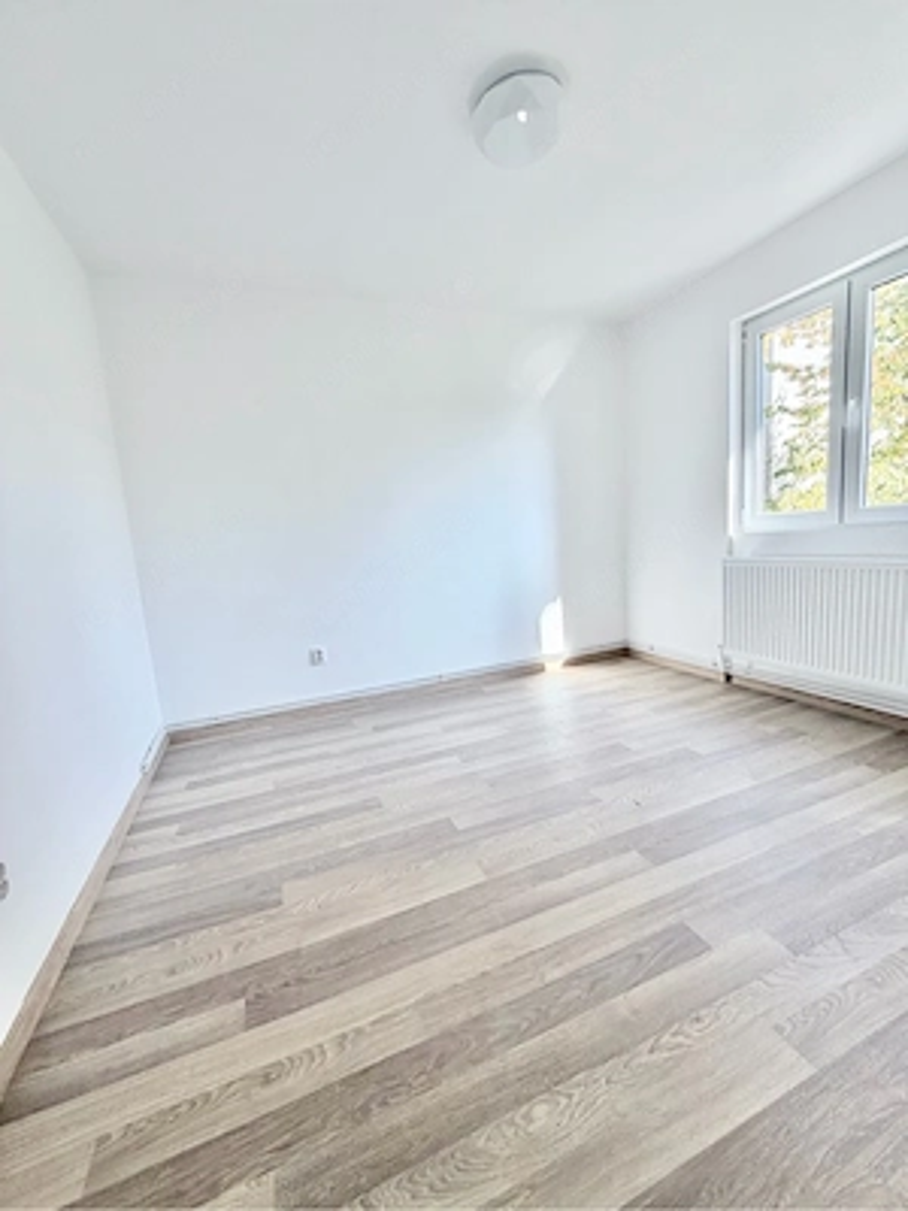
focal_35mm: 14
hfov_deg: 85.7
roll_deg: +4.0
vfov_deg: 102.1
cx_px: 454
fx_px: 490
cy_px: 606
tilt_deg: -8.7
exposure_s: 1/121
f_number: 2.2
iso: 64
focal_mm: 2.22
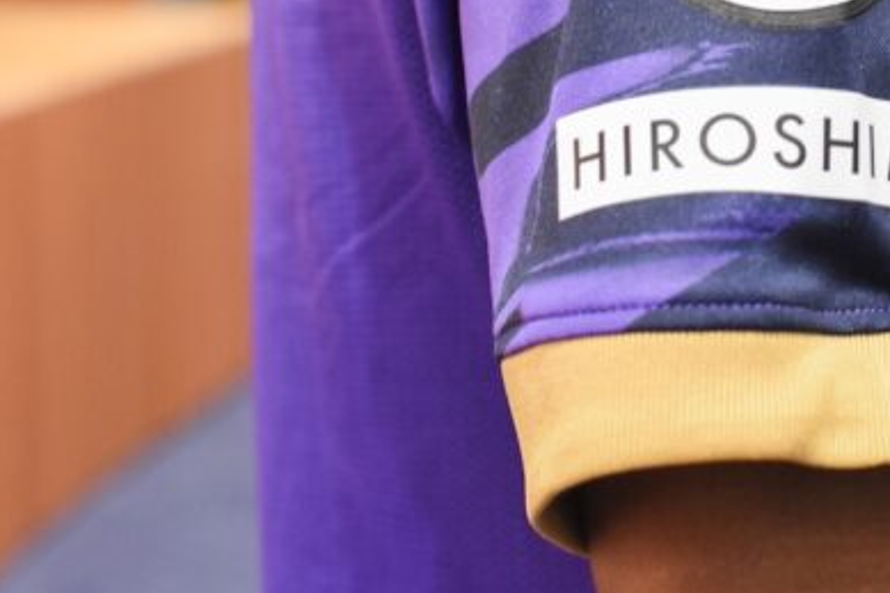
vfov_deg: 12.5
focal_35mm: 108
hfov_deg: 18.7
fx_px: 2669
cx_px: 762
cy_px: 3
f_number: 3.5
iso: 1600
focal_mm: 35
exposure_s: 1/125
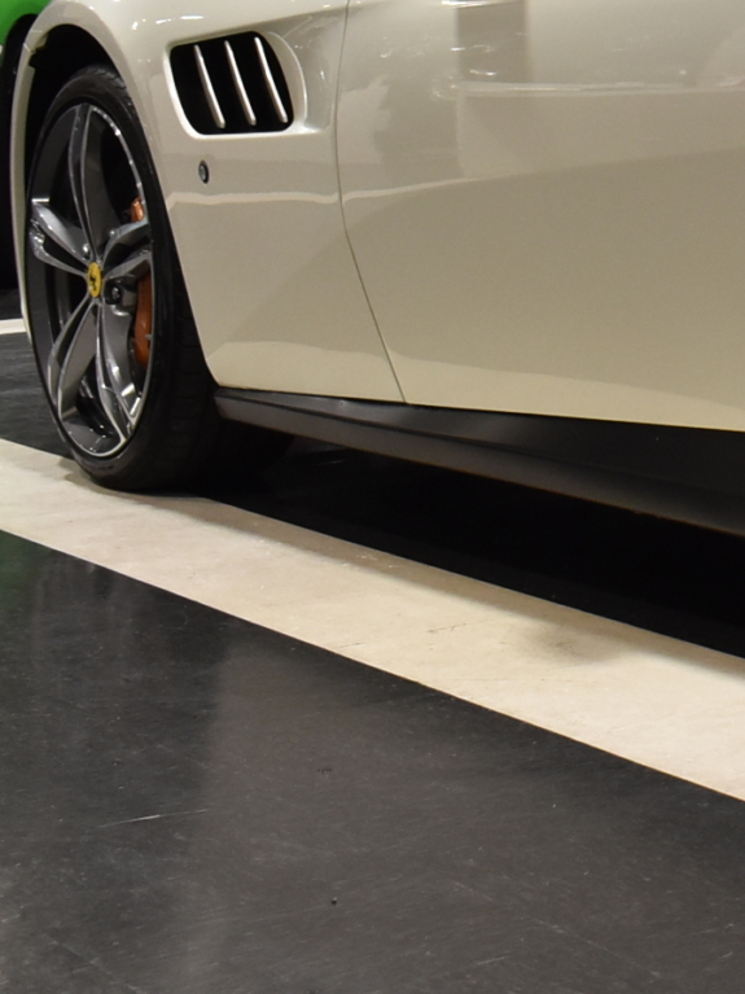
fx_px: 3043
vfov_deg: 18.1
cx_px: 1548
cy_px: -6
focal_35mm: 106
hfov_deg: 12.2
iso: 900
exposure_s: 1/30
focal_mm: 22
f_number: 8
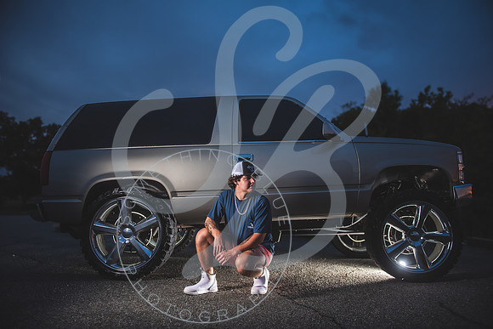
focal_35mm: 24
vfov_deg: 53.2
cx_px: 246
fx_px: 329
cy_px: 164
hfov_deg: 73.7
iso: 100
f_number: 2.8
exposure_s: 1/250
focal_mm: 24
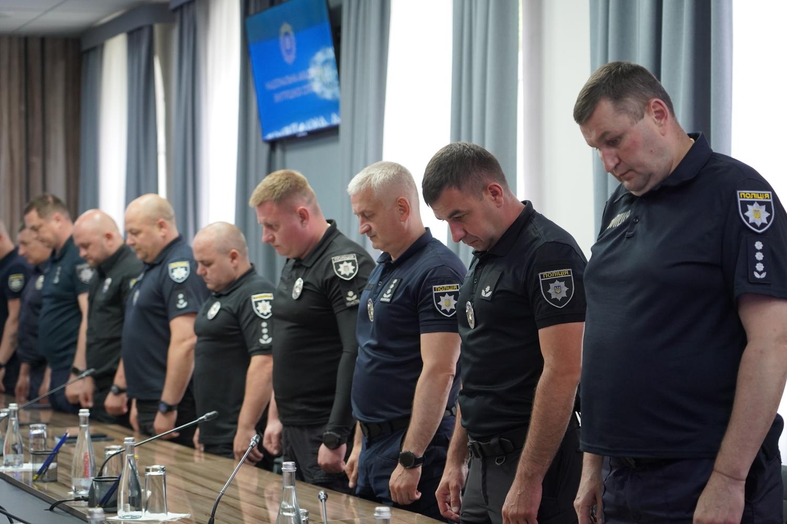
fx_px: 1792
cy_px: 262
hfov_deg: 24.8
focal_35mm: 82
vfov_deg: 16.7
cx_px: 394
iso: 2500
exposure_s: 1/160
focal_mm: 82
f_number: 4
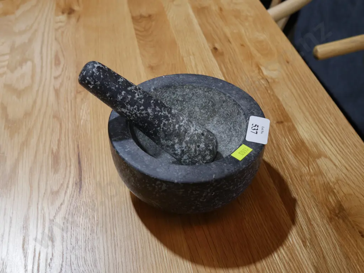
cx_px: 182
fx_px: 400
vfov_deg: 37.8
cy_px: 136
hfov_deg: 49.0
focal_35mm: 38
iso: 250
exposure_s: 1/60
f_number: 4.1
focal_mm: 19
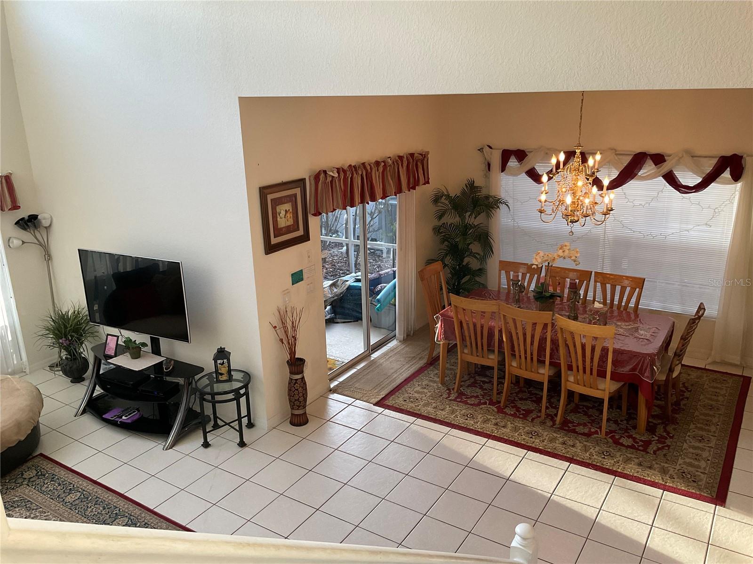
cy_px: 282
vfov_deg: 48.2
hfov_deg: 61.7
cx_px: 376
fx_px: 631
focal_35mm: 29
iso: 64
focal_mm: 3
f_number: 1.8
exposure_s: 1/60
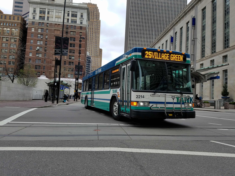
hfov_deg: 67.3
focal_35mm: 26
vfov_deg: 53.1
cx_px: 118
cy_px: 88
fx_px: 177
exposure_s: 1/712
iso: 50
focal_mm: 4.2
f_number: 1.7
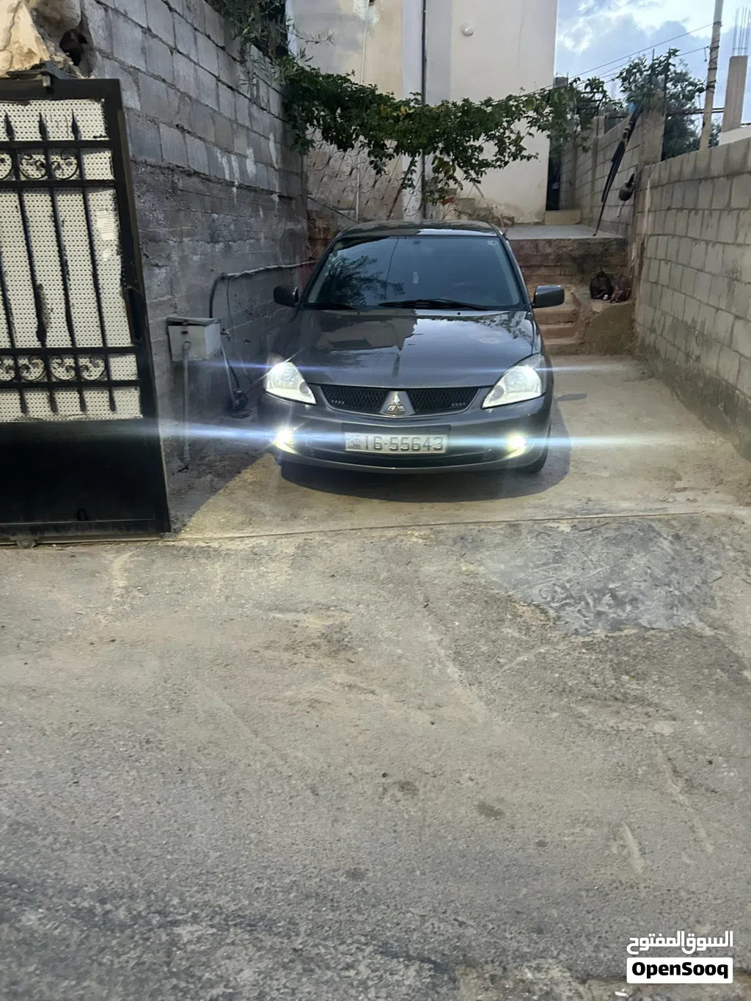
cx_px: 376
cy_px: 500
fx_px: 752
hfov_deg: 53.1
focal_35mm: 26
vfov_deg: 67.3
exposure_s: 1/60
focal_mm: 5.7
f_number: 1.5
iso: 500
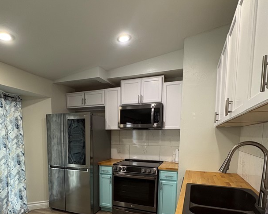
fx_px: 183
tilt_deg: -6.5
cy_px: 156
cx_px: 117
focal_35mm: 23
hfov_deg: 72.3
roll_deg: +0.5
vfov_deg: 58.2
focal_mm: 2.22
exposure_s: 1/60
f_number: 2.2
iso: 250
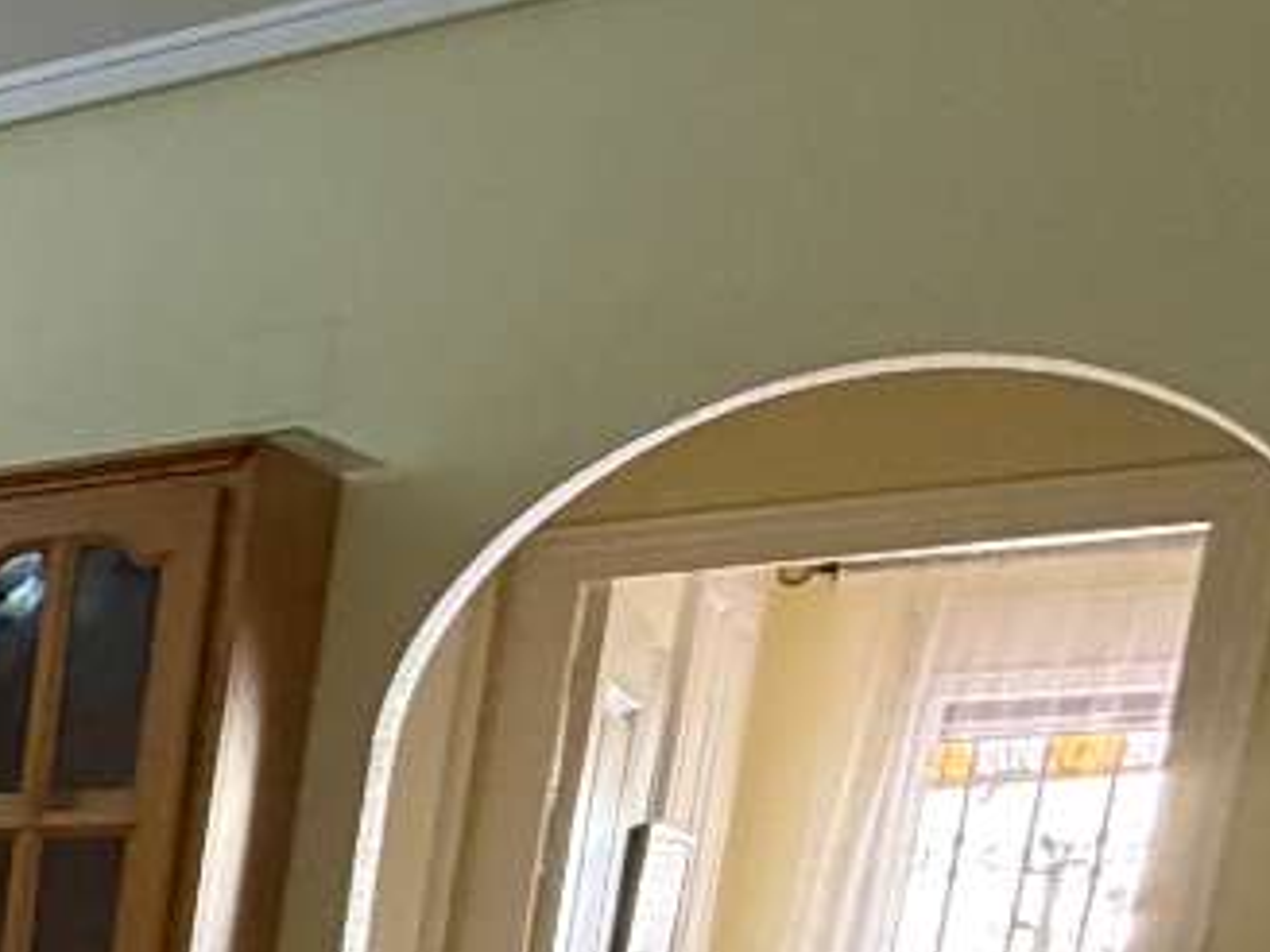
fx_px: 2348
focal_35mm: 64
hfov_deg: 19.1
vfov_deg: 19.9
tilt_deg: -10.8
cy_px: 1426
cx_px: -1235
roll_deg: -0.7
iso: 400
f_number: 2.2
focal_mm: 2.22
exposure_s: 1/50
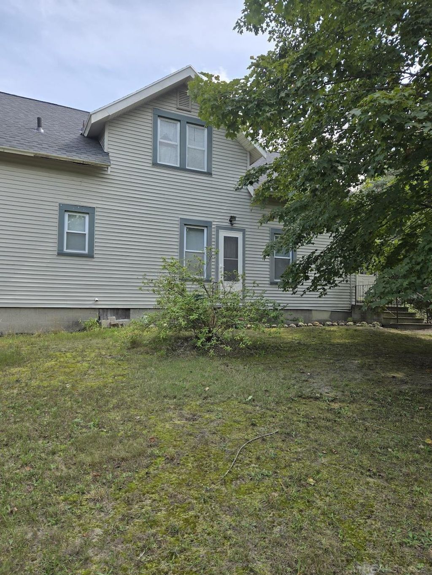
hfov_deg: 58.9
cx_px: 216
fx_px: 383
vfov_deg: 73.9
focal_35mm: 23
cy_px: 288
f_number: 1.8
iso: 25
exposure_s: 1/1058
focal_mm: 5.4
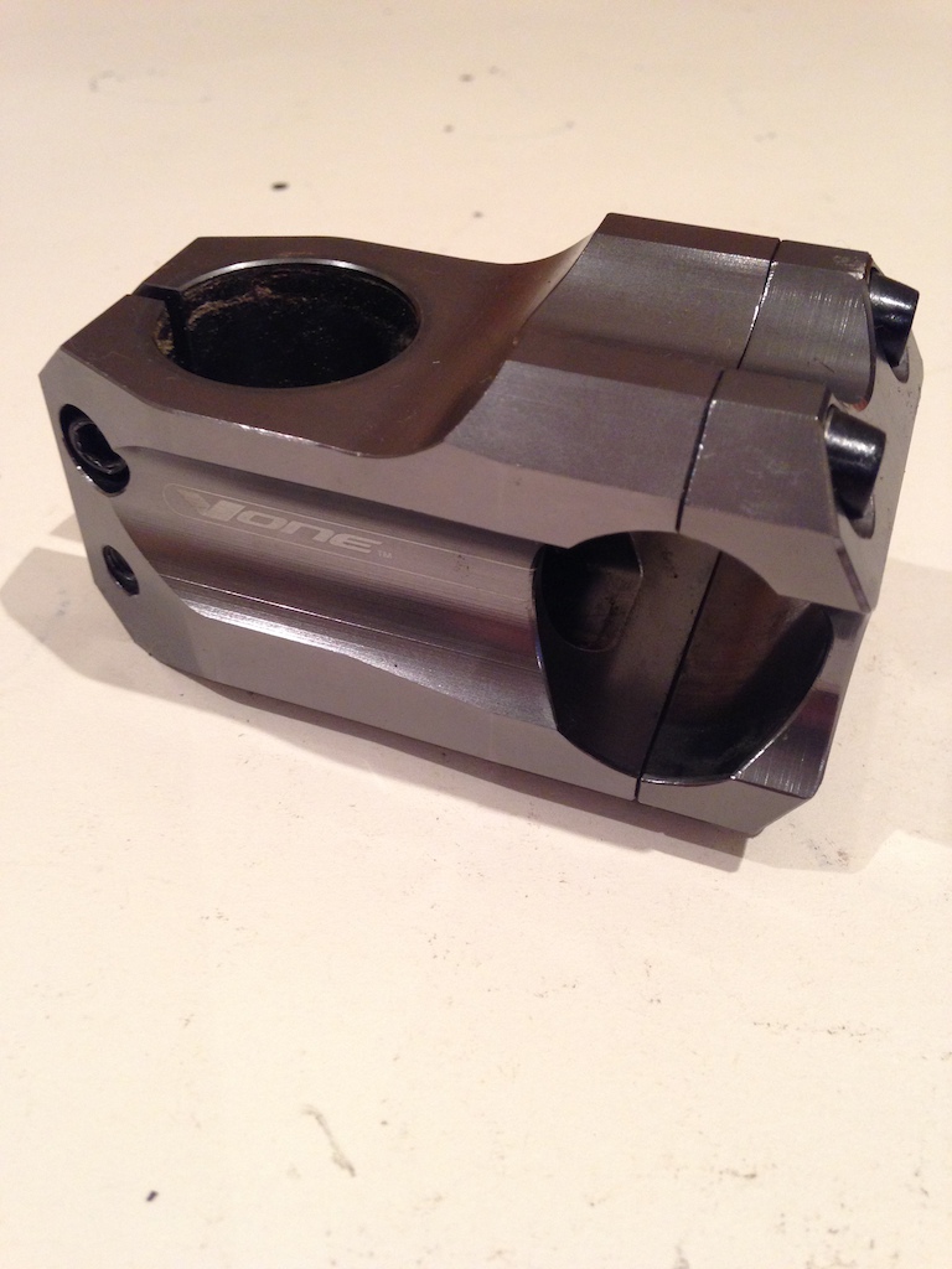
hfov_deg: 42.9
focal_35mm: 33
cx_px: 476
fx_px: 1210
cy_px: 634
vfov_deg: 55.4
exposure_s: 1/20
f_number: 2.4
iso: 200
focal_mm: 4.12
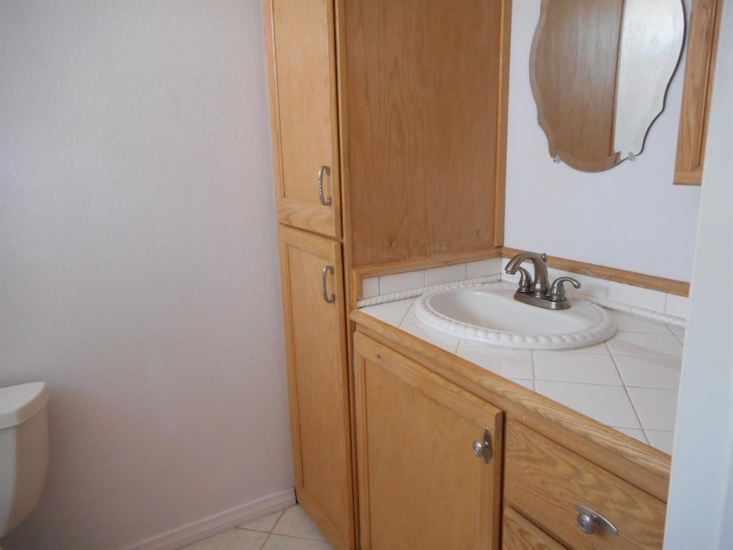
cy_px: 275
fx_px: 529
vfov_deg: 54.9
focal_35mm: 25
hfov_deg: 69.4
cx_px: 366
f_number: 3.7
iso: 400
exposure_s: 1/30
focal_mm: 4.5
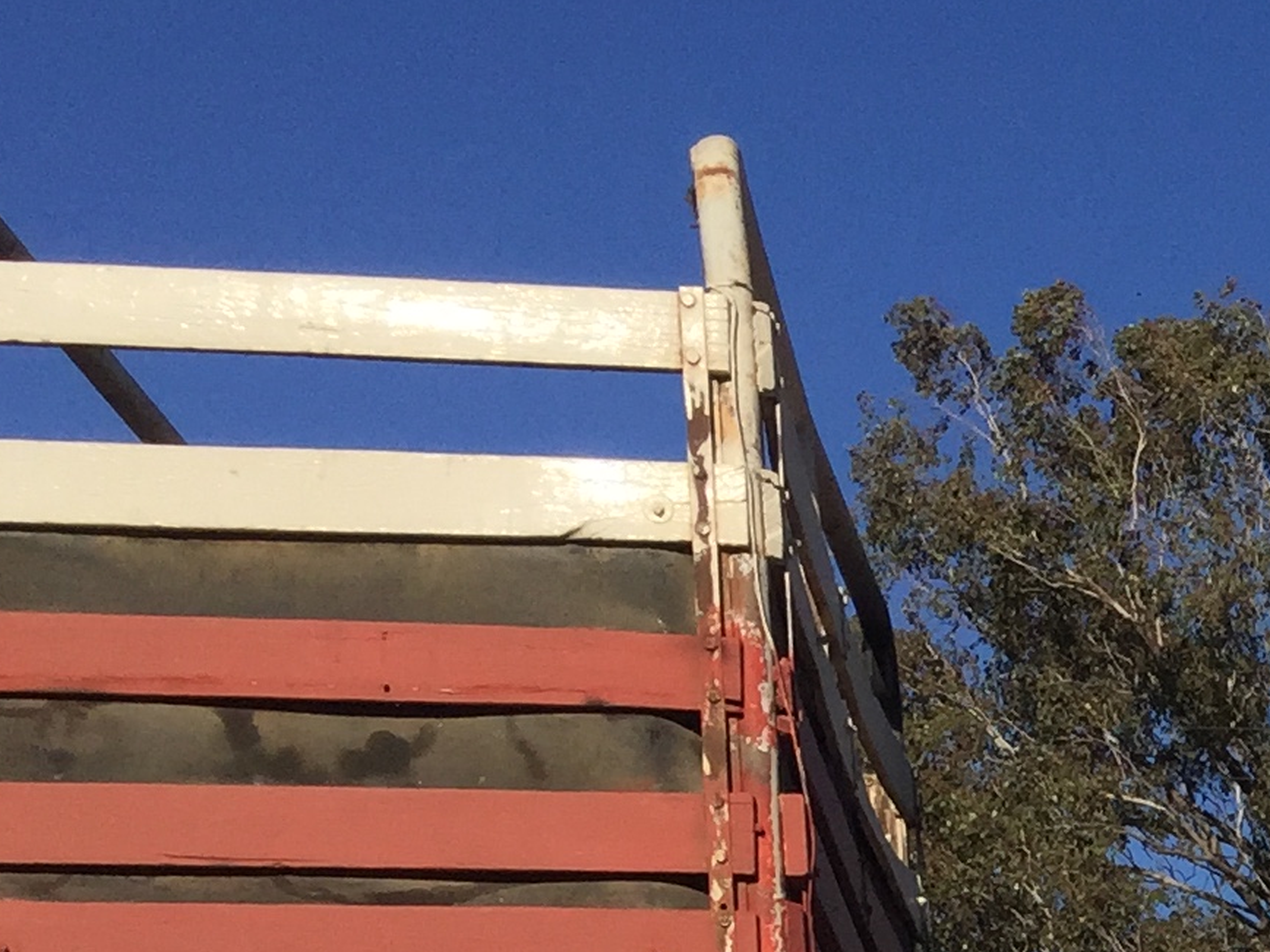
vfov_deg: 12.5
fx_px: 3999
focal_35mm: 109
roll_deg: +0.3
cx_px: 2225
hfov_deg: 15.7
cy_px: 1658
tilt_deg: +1.2
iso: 32
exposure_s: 1/4405
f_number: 2.2
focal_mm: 4.15
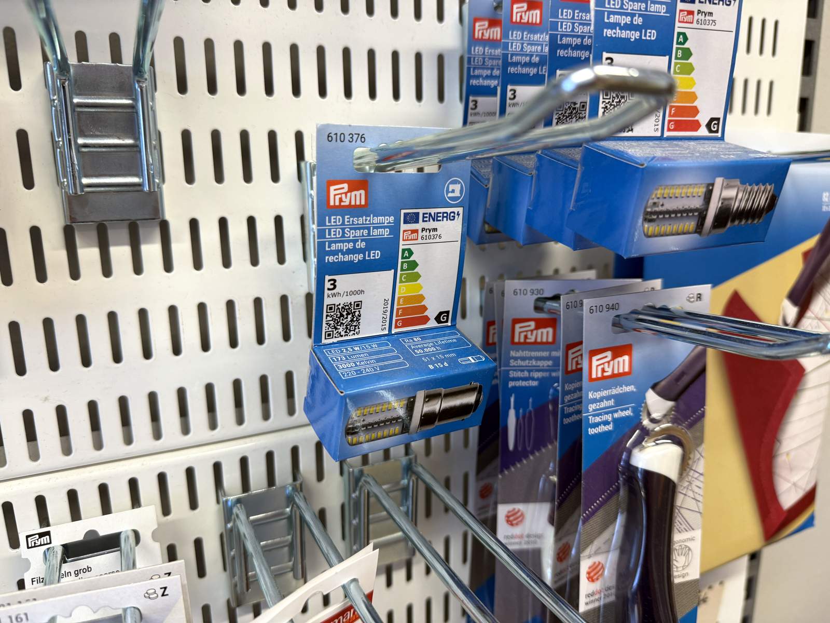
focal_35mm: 24
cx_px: 415
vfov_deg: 56.8
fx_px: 575
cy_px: 312
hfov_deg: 71.6
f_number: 1.78
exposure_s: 1/100
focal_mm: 6.76
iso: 125
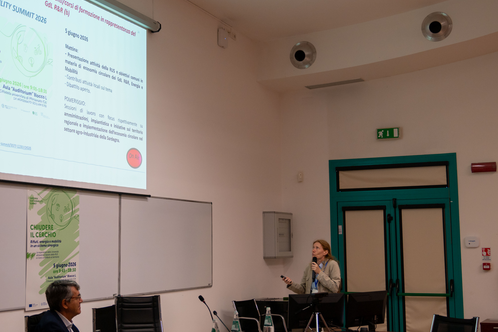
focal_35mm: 54
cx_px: 227
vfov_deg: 25.1
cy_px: 154
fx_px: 747
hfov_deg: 36.8
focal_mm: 39
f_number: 4.8
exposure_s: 1/80
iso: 640
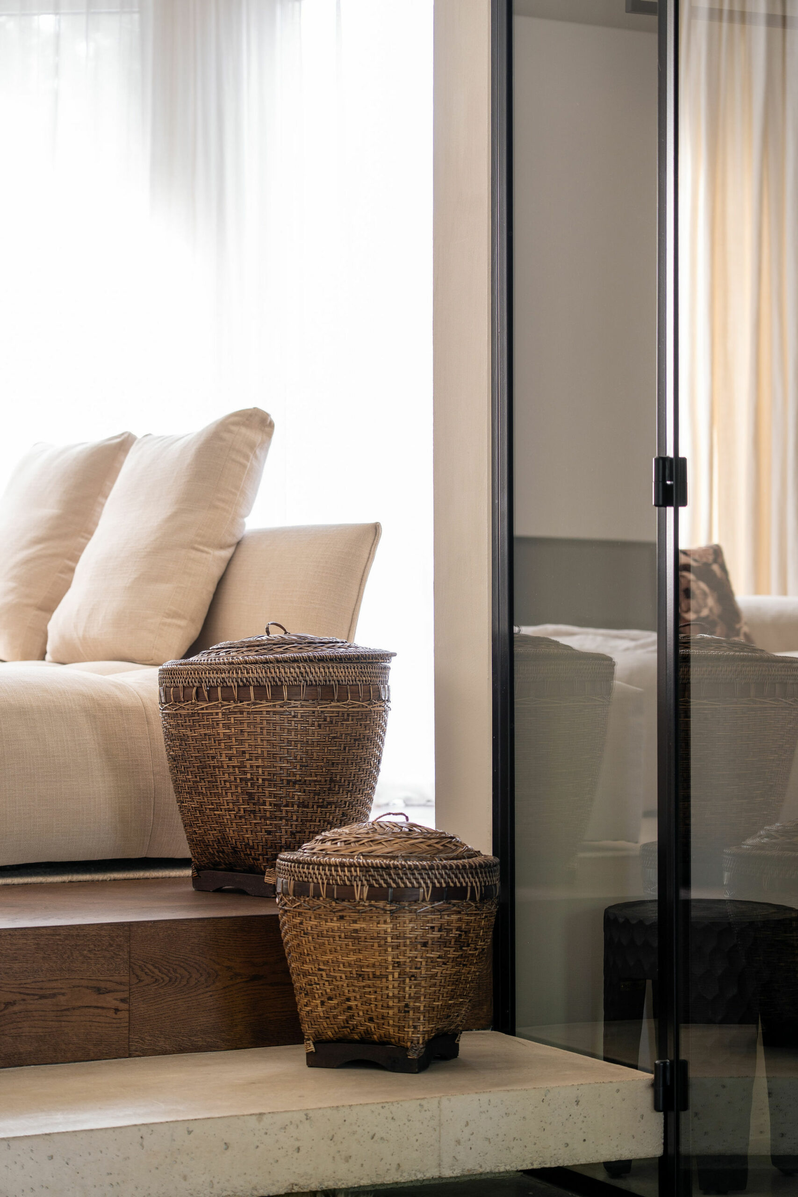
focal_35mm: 87
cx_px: 399
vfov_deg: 23.4
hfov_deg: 15.7
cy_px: 598
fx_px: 2892
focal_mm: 87
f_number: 4
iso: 100
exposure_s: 1/10
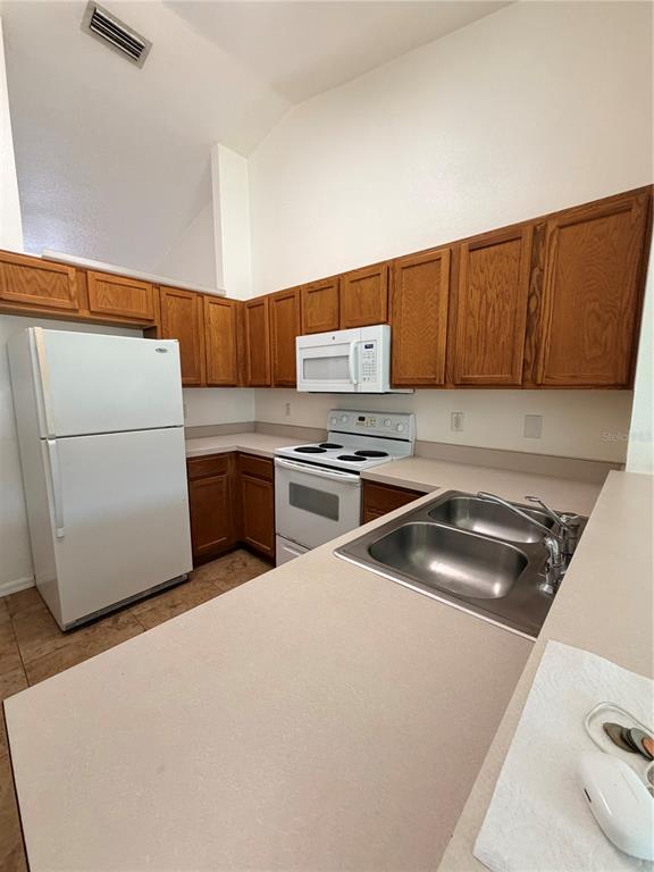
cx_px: 327
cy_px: 436
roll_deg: -0.6
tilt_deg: -7.7
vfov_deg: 102.1
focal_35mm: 14
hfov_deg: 85.7
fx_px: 353
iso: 200
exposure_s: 1/120
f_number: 2.2
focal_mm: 2.22
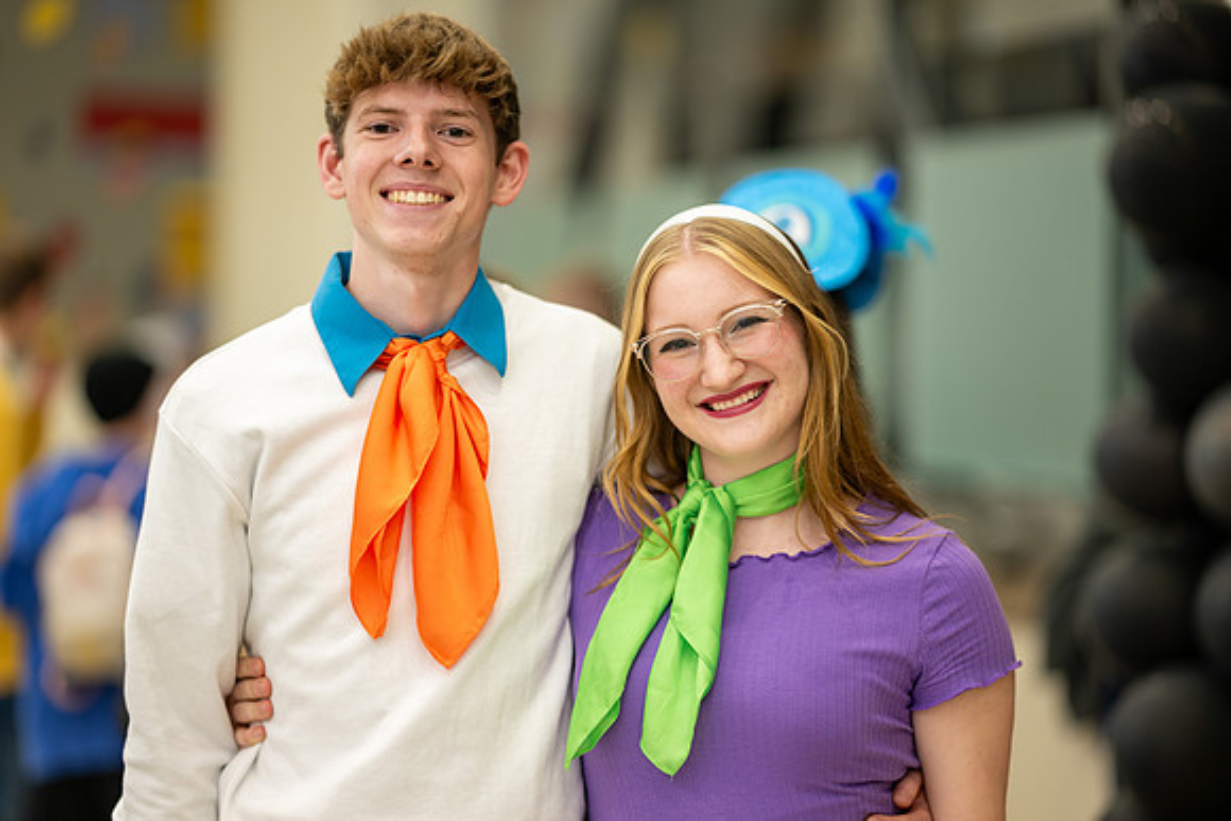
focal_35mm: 105
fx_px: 3591
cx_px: 616
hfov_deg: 19.5
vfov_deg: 13.0
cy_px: 410
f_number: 1.4
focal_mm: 105
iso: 160
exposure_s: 1/100
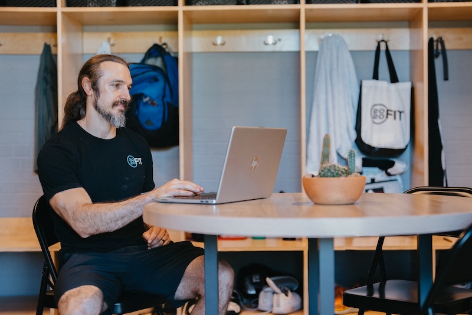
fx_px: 655
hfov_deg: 39.6
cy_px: 158
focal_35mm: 50
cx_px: 236
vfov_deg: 27.0
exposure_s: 1/250
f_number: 1.6
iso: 800
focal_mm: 50
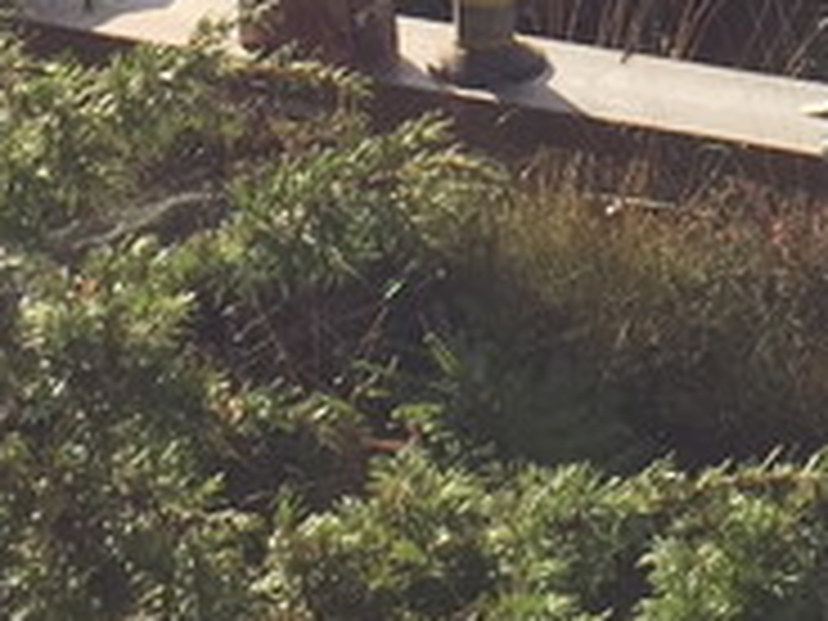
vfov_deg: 9.1
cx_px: 711
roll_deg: -1.0
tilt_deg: -7.7
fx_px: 3612
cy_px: -729
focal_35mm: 151
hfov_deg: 13.0
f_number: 2.2
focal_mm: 4.15
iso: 32
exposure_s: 1/1412
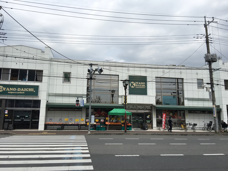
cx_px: 114
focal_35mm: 29
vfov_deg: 48.2
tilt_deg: +11.0
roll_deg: -1.2
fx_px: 191
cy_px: 86
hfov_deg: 61.7
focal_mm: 4.15
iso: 25
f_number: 2.2
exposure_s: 1/1603
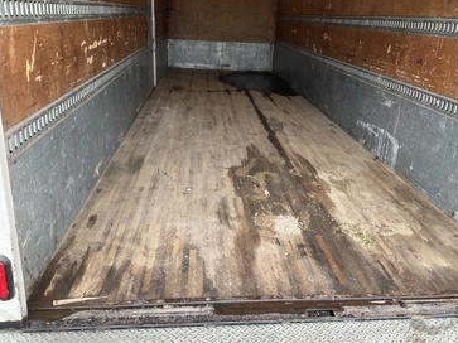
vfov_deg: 44.1
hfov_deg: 56.7
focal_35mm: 32
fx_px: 423
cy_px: 155
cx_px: 251
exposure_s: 1/122
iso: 40
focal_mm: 3
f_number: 1.8
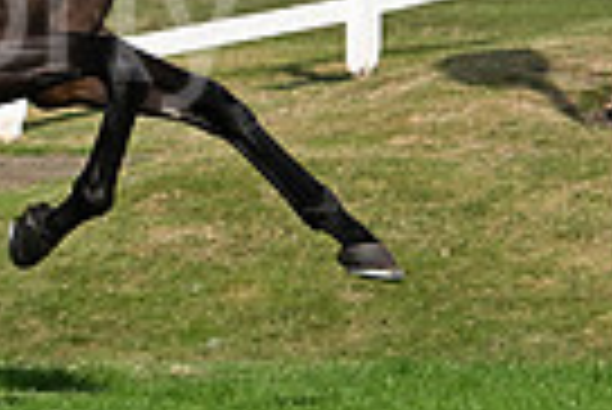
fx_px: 8424
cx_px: -324
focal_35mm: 495
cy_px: -214
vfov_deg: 2.8
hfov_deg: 4.1
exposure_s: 1/3200
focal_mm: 116
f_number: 5.6
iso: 500
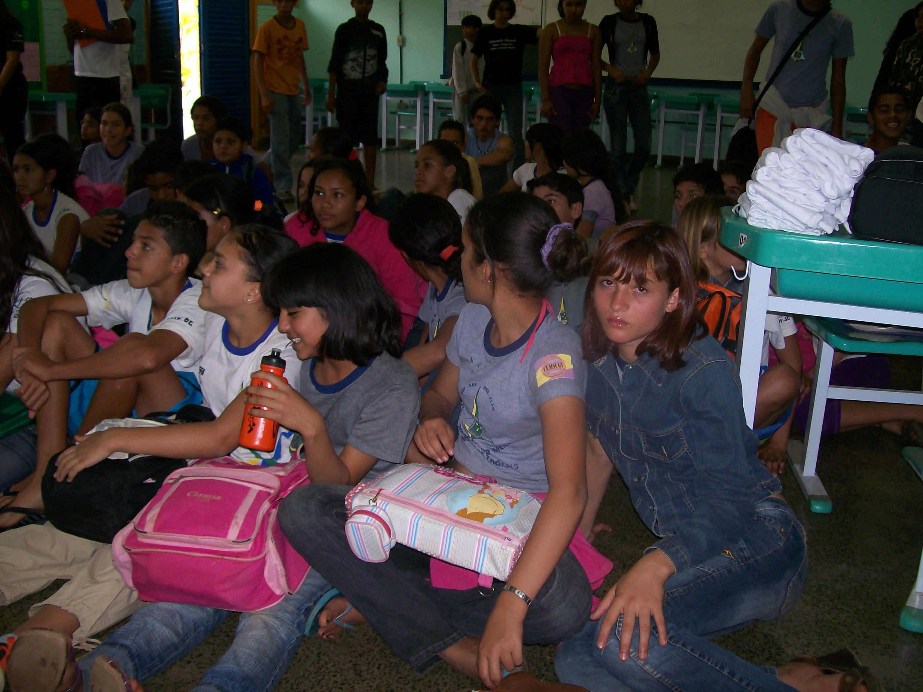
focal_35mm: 36
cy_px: 346
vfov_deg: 39.7
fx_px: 960
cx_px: 462
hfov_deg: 51.4
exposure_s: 1/64
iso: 80
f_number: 2.7
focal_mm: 6
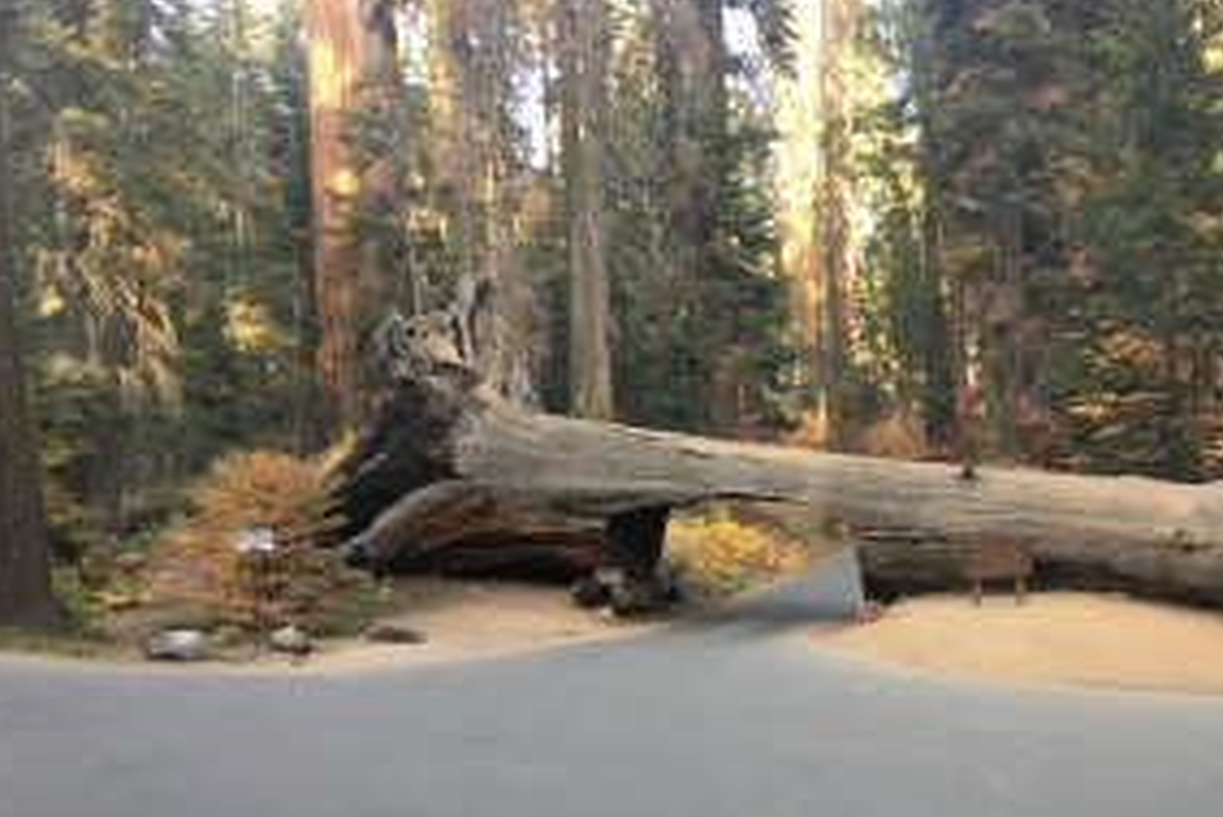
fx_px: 1326
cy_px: 562
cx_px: 769
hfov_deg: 49.0
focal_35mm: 39
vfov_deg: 33.9
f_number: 2.2
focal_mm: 4.15
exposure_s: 1/30
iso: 32
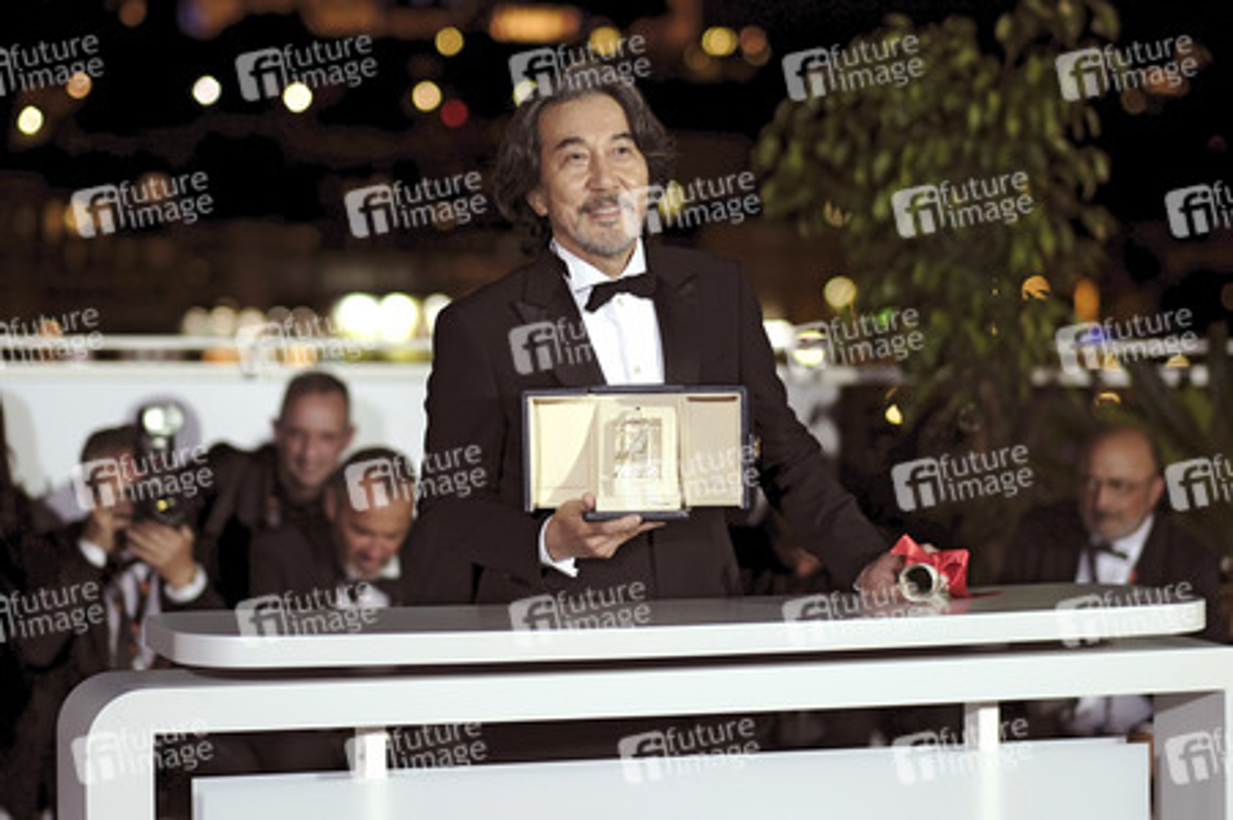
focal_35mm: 84
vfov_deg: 16.2
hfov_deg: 24.2
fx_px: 2875
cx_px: 616
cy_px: 410
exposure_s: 1/200
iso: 500
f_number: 1.4
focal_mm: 56
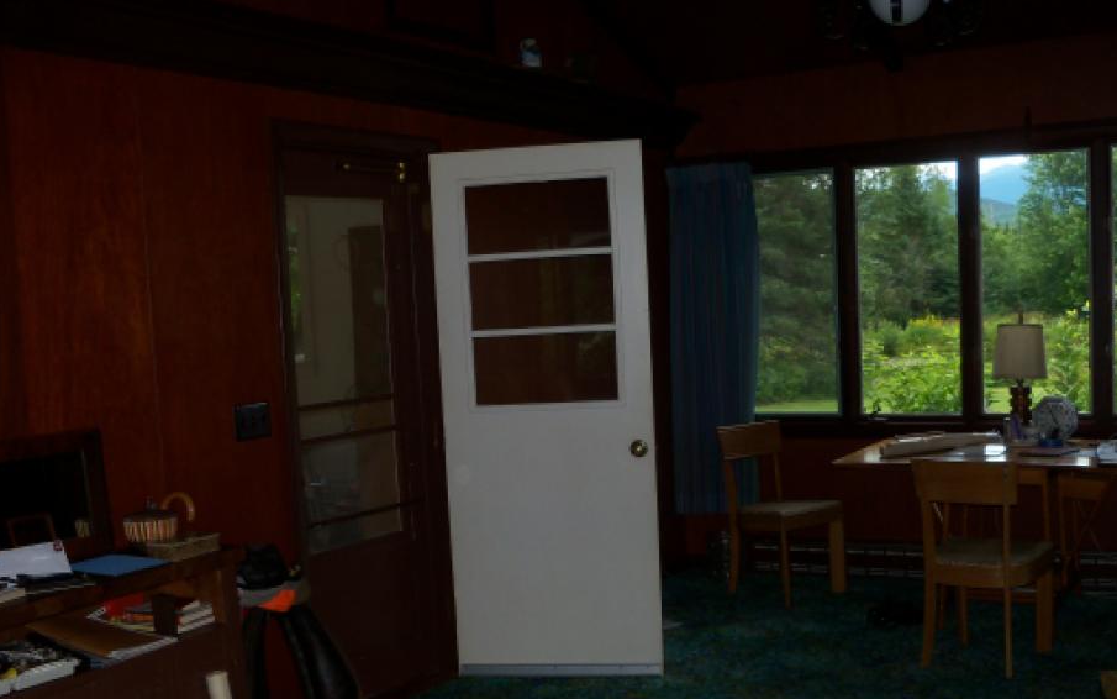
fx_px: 1279
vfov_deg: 30.4
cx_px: 568
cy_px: 453
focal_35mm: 42
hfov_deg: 47.2
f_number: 3.5
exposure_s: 1/125
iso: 100
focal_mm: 6.2
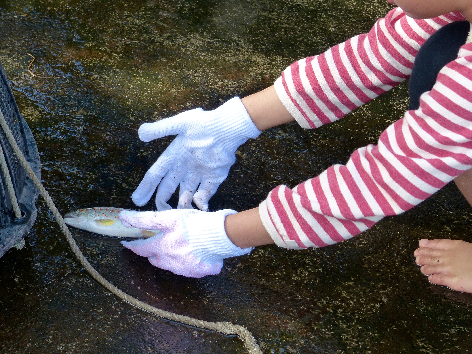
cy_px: 177
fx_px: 1841
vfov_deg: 11.0
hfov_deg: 14.6
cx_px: 236
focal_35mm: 135
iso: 160
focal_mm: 24.3
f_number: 4
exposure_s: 1/125
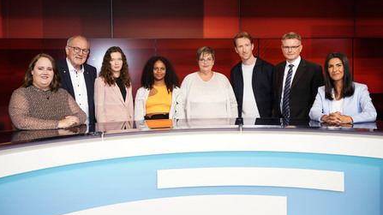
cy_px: 93
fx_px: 376
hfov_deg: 54.0
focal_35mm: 37
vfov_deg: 31.9
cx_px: 191
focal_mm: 35
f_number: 5
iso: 2000
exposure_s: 1/160
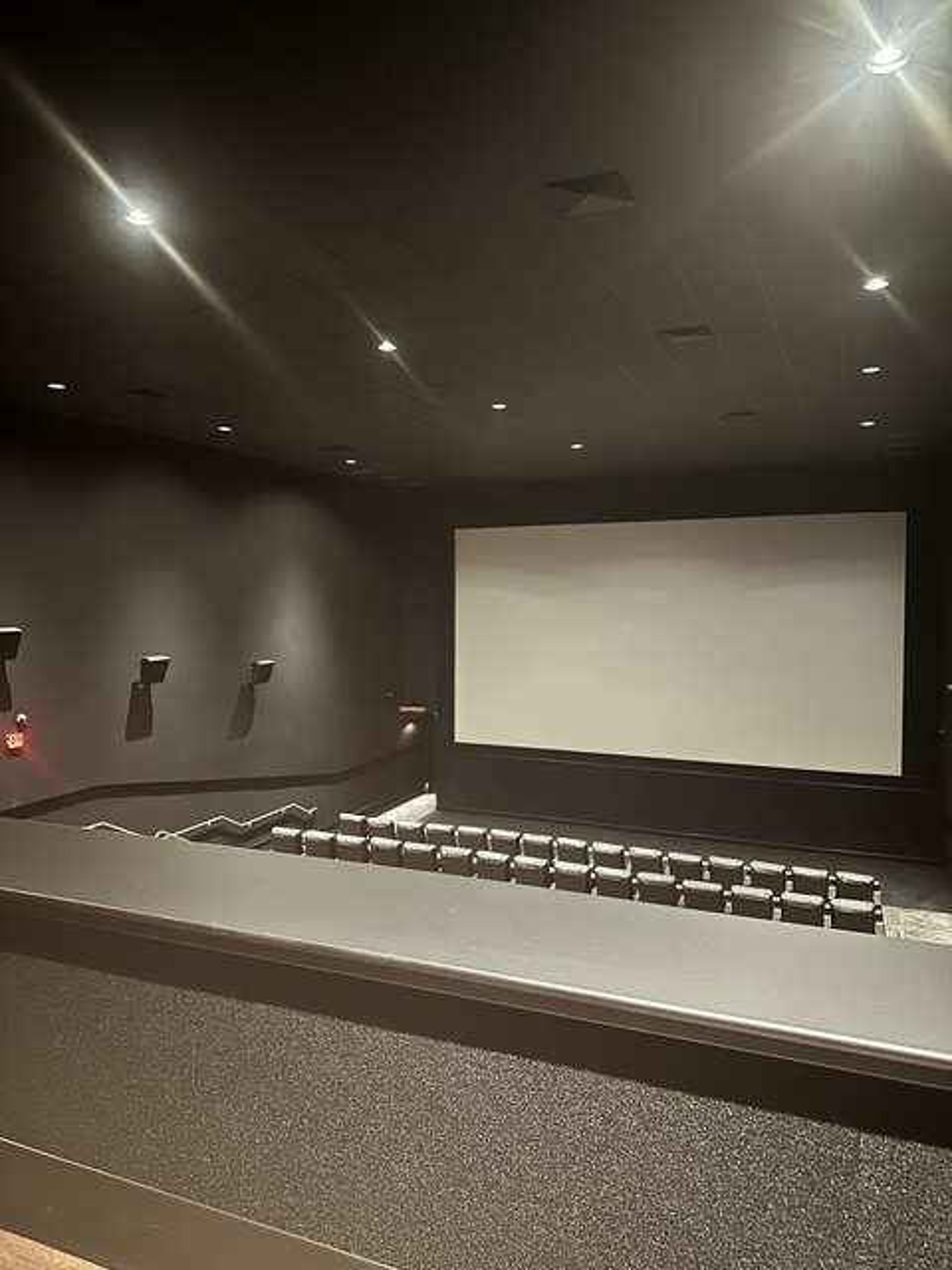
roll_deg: -0.5
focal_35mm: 24
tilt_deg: -2.4
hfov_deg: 56.8
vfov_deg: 71.6
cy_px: 635
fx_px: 880
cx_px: 476
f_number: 1.78
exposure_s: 1/9
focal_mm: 6.86
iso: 2000
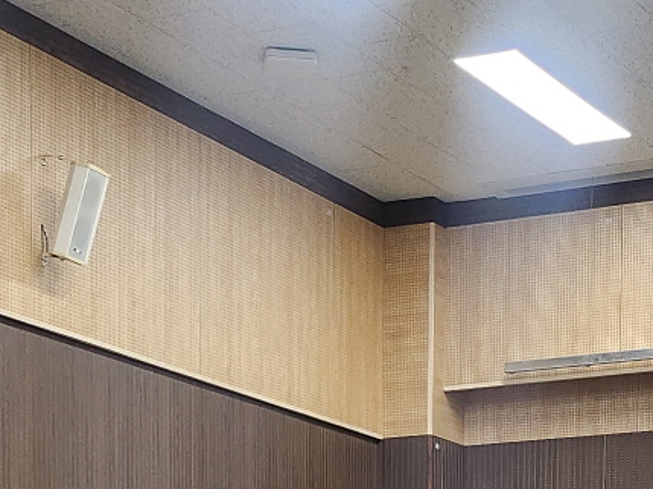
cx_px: 382
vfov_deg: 12.0
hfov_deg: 17.6
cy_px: 909
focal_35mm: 112
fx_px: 2111
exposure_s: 1/120
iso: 200
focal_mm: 5
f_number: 1.8
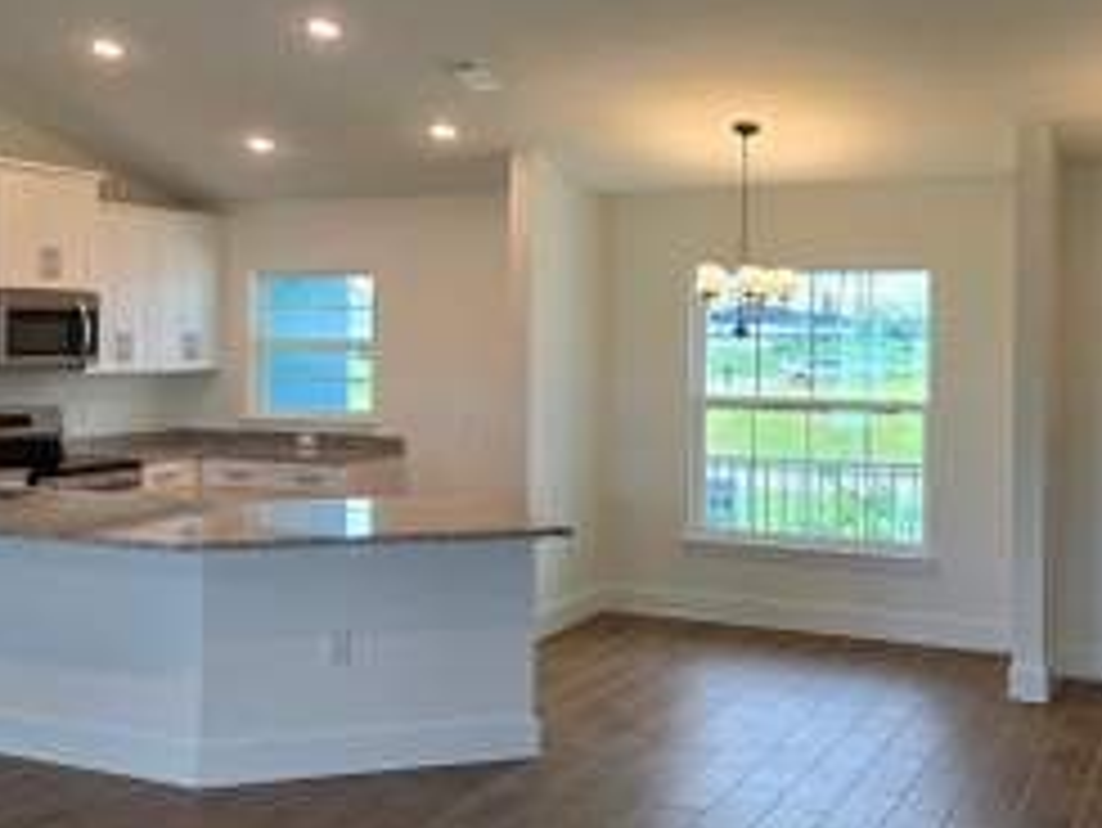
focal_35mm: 45
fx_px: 1433
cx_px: 490
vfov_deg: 32.2
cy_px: 360
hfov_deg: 42.0
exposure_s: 1/120
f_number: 1.4
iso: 25
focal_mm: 6.5
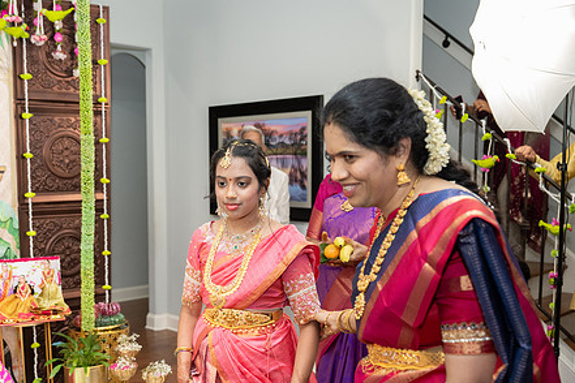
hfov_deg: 47.2
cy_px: 235
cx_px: 232
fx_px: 655
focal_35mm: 41
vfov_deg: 32.5
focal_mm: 30.5
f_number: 3.2
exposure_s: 1/160
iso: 640
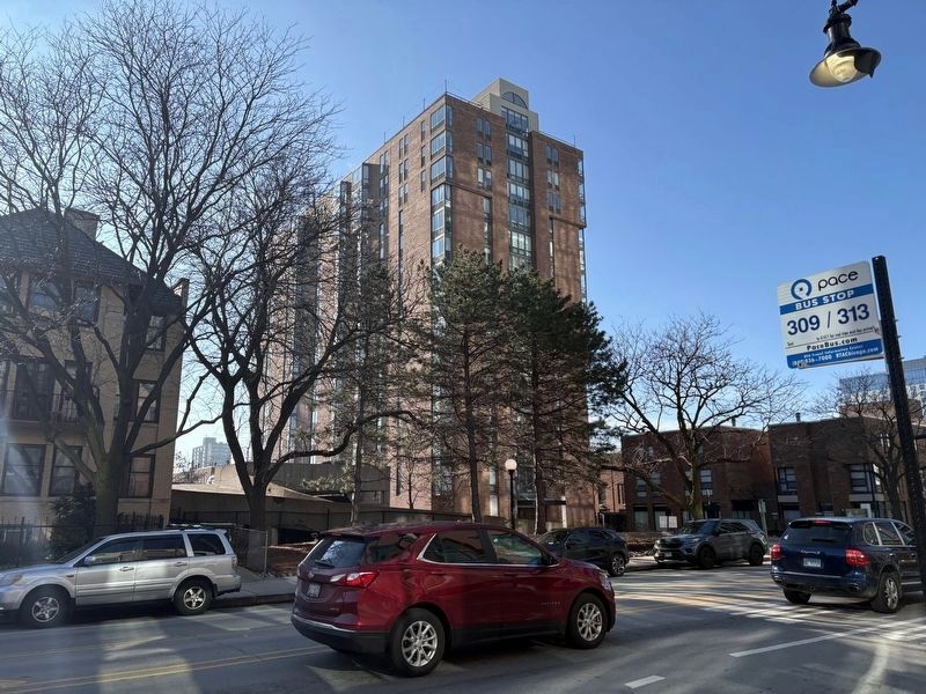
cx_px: 463
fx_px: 696
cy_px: 347
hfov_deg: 67.3
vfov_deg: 53.1
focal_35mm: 26
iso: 50
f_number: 1.6
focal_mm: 5.96
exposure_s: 1/2451
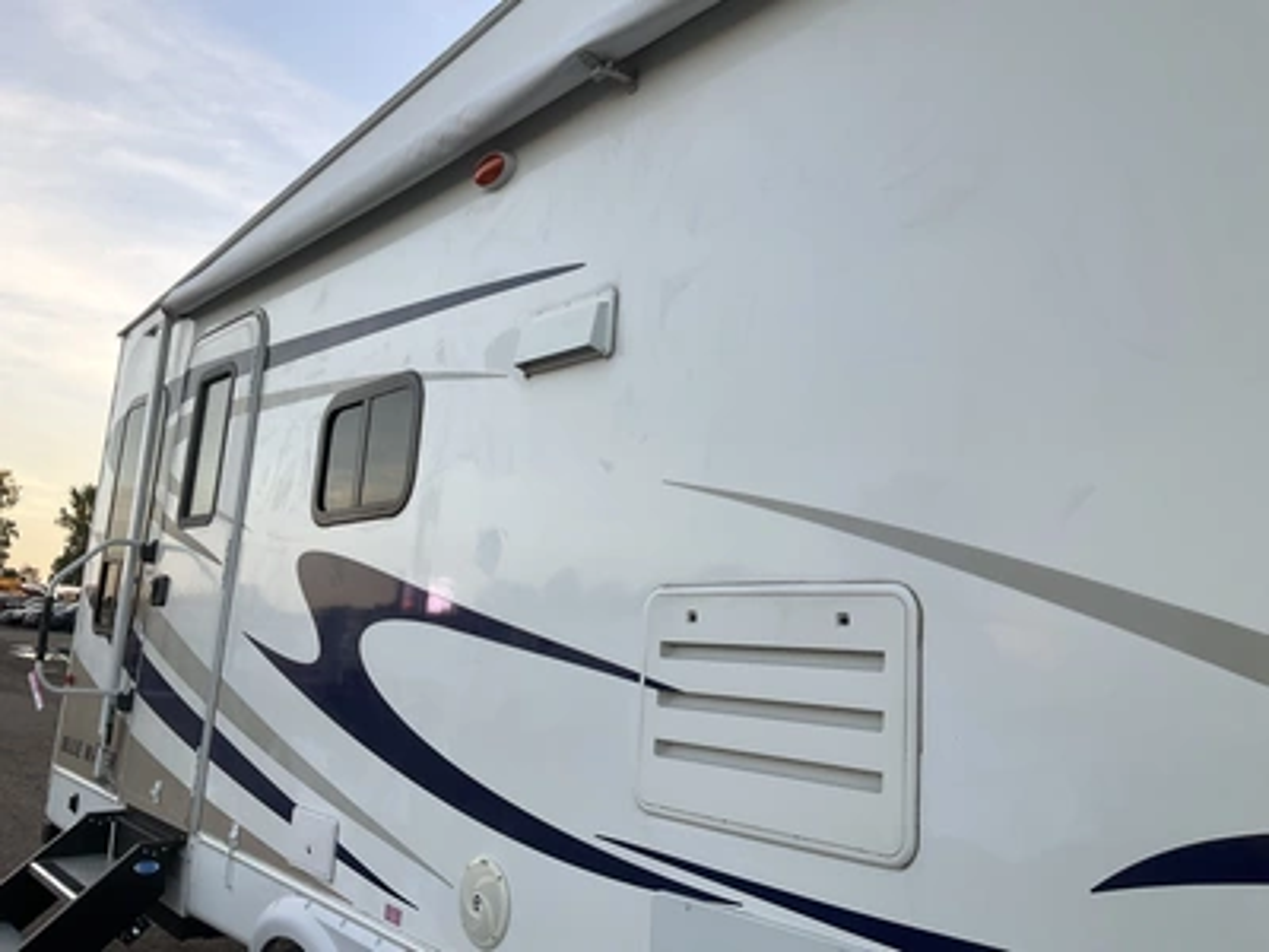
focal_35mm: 29
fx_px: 1063
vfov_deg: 48.2
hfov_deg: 61.7
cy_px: 476
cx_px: 634
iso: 20
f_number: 1.8
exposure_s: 1/181
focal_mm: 3
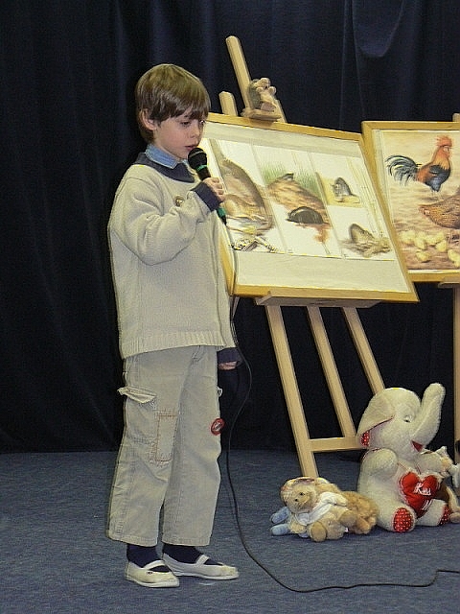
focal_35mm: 97
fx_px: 1719
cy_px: 307
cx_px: 230
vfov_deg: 20.2
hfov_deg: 15.2
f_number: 3.2
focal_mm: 16.2
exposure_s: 1/30
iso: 200
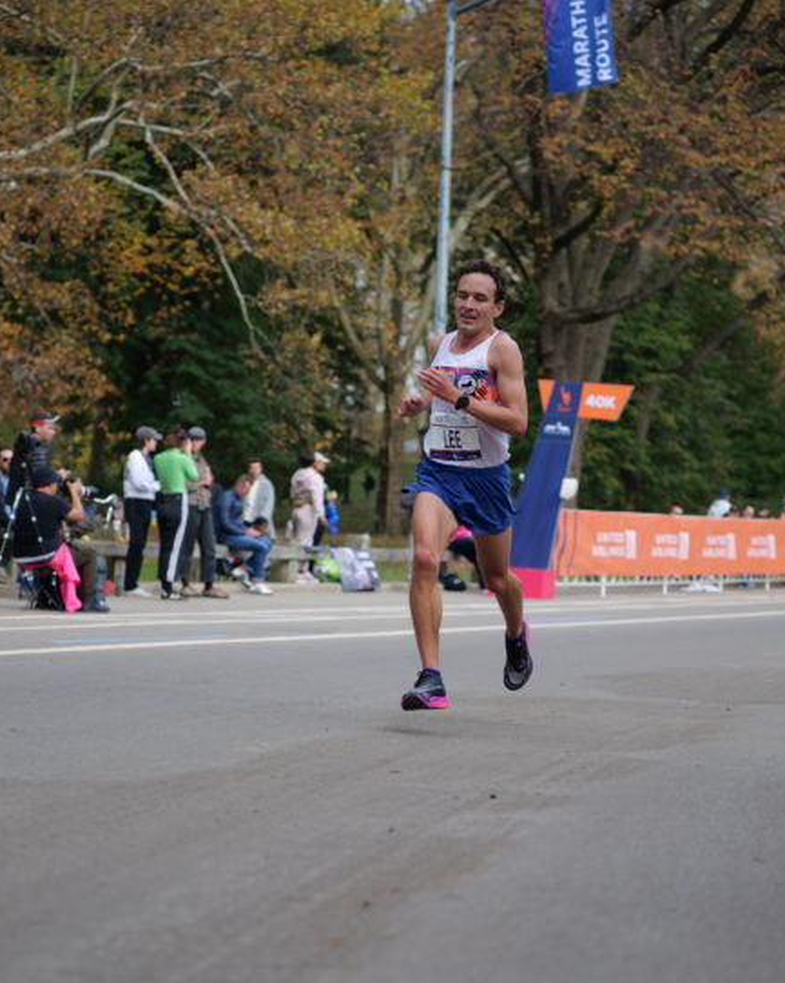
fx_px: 2819
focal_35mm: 97
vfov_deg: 19.7
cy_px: 696
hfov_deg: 15.9
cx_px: 391
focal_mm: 70
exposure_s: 1/1000
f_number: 2.8
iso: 160
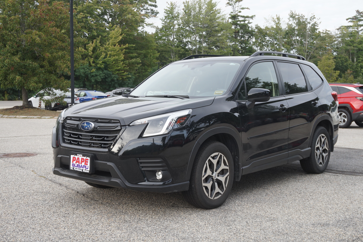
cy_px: 121
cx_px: 182
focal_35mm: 45
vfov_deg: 29.9
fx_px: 454
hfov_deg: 43.6
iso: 200
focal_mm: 30
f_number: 6.3
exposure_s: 1/160
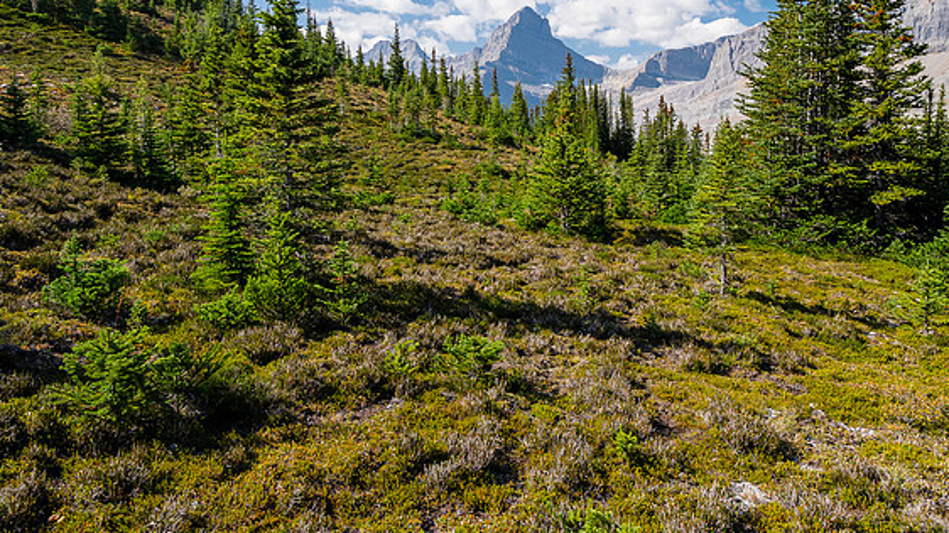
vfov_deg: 42.4
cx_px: 488
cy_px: 183
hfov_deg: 69.9
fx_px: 679
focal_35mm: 27
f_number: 8
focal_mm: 12
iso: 200
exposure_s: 1/100
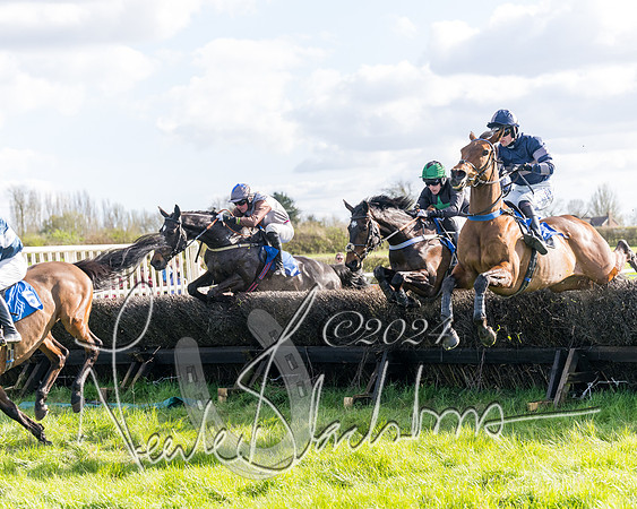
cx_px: 319
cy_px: 256
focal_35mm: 103
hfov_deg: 18.6
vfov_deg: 14.9
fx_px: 1946
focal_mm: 82
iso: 400
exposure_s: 1/1600
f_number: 4
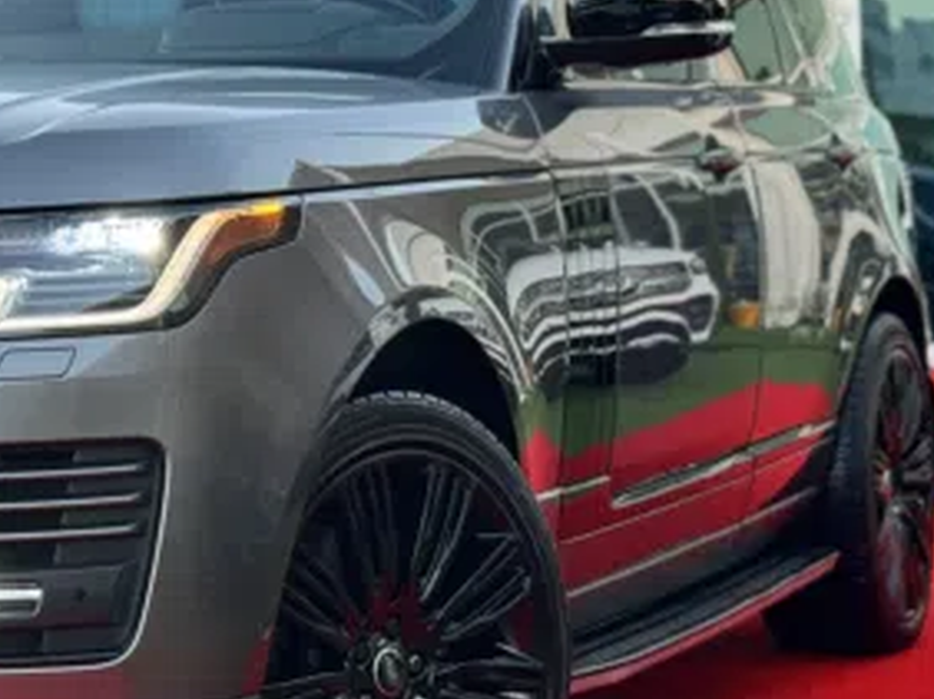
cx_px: 3
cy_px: 199
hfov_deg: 17.6
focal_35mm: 109
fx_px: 2939
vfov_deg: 13.5
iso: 80
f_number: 1.78
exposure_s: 1/101
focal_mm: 6.76
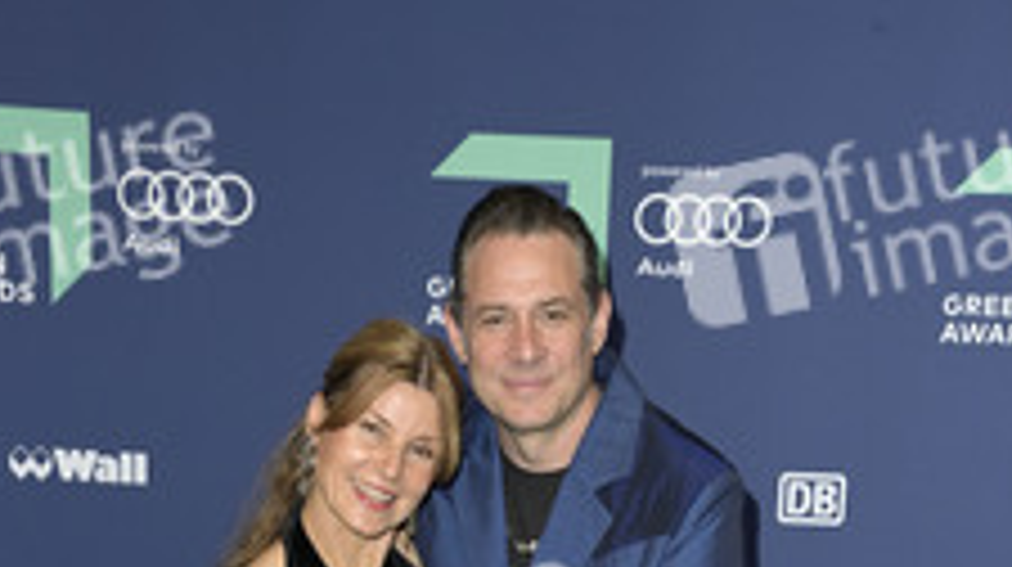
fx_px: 2198
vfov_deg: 13.7
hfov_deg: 25.9
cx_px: 490
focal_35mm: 82
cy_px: 896
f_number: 6.3
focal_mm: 44
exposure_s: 1/250
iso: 800
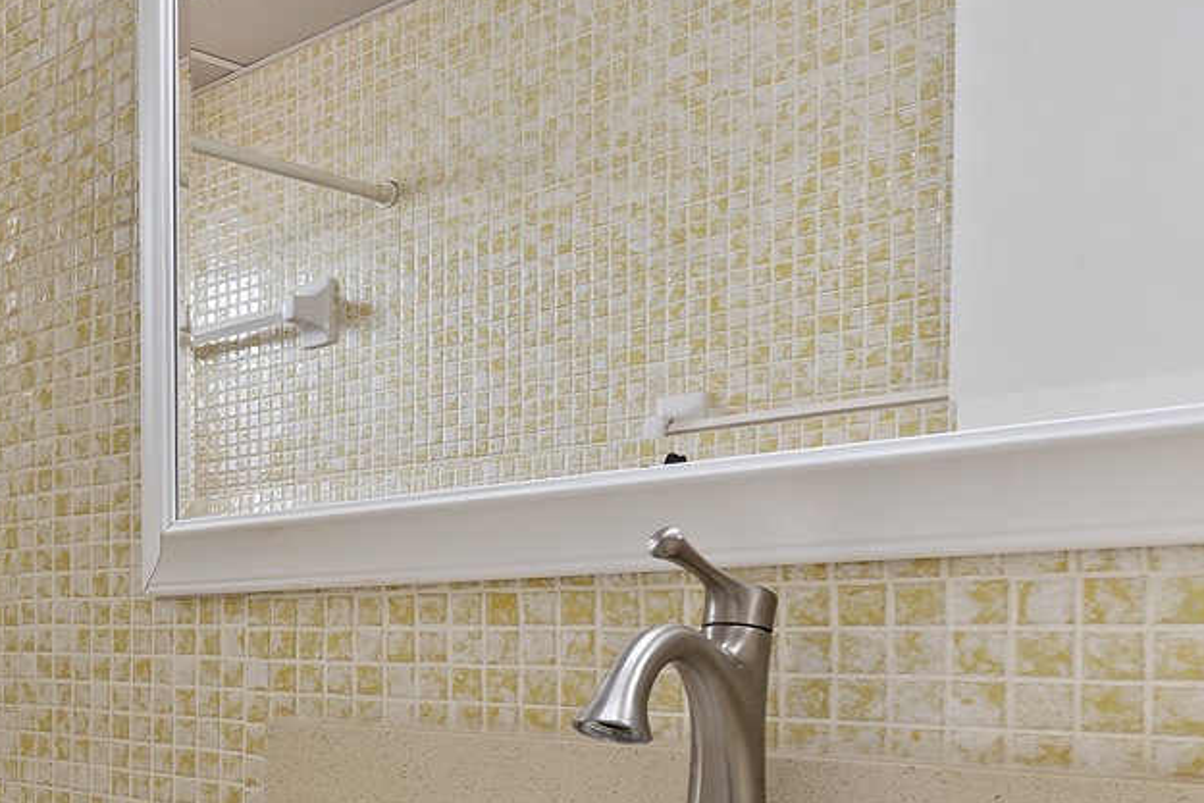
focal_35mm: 38
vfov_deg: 34.1
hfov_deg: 40.9
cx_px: -117
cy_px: 635
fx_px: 1271
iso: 100
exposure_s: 1
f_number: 8
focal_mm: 14
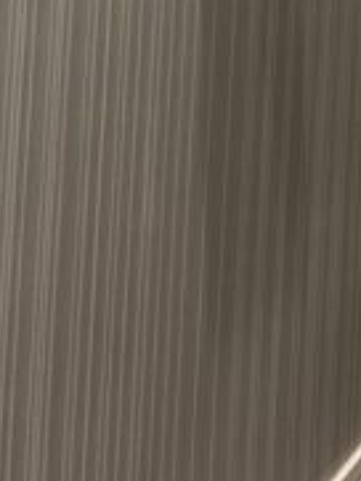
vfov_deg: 11.8
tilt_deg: +4.2
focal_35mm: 147
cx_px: 833
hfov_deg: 9.2
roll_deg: -0.2
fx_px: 2042
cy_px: -518
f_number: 1.6
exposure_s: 1/50
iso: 160
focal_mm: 4.2
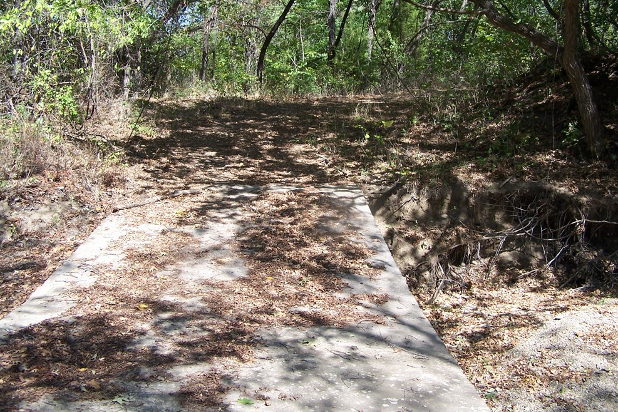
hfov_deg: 47.4
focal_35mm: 41
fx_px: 704
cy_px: 172
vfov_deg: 32.6
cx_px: 316
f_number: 2.8
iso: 80
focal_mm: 6.3
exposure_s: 1/400
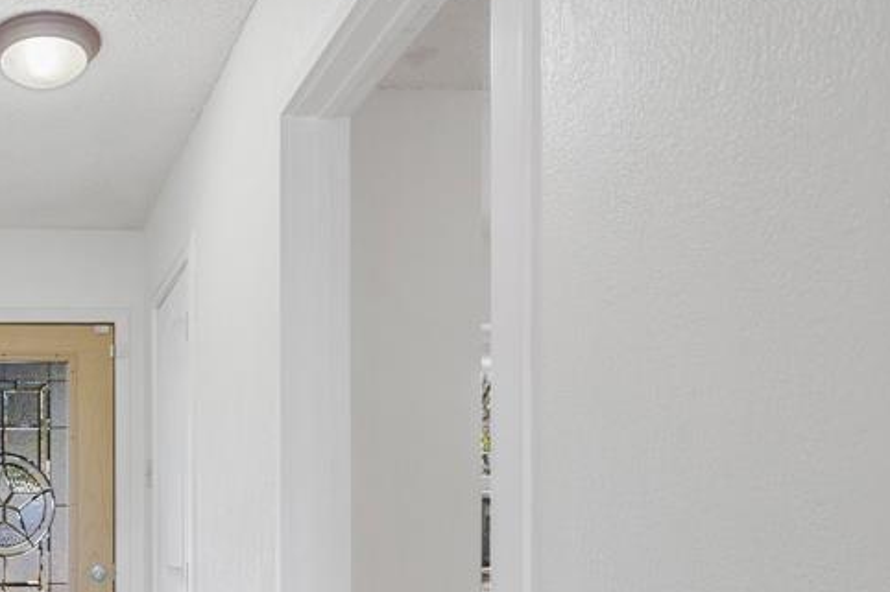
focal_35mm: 34
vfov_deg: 36.3
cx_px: 11
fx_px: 840
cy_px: 542
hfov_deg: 47.0
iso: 320
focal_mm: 16
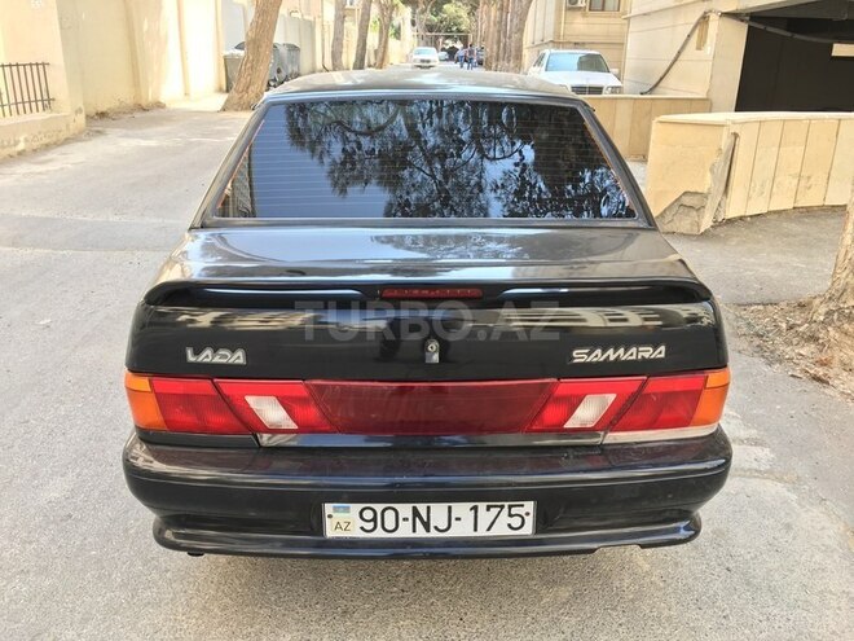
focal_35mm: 29
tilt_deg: -18.4
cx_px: 427
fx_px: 715
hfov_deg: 61.7
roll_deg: -0.7
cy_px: 320
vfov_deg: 48.2
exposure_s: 1/130
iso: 25
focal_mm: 4.15
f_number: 2.2
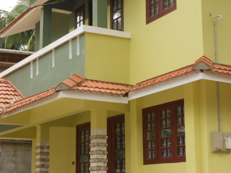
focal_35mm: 76
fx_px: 507
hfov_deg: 25.7
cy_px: 86
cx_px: 116
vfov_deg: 19.4
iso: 250
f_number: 5.8
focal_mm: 13.5
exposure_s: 1/60
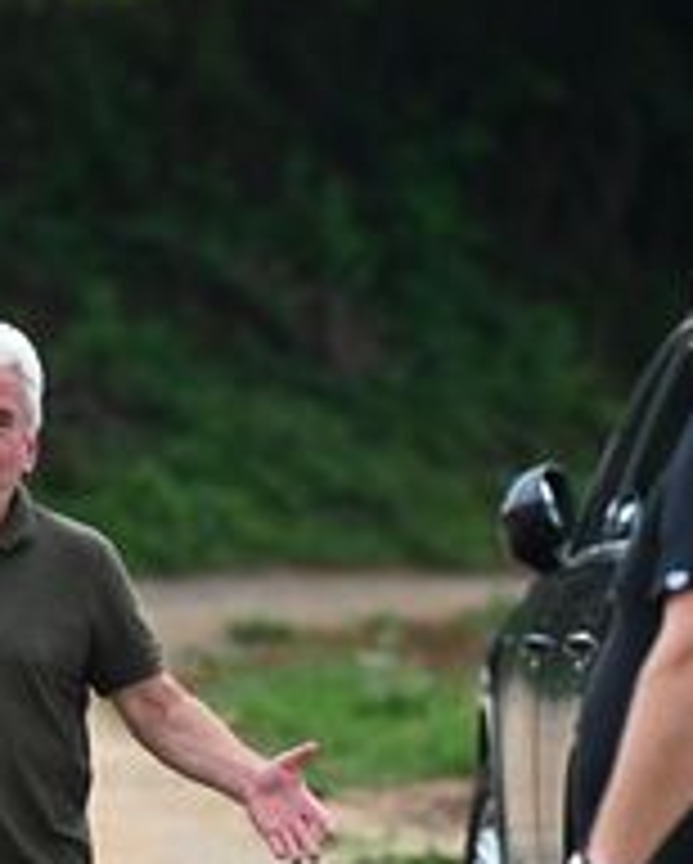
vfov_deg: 4.4
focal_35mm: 440
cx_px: 58
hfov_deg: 3.5
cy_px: 549
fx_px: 11263
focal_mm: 200
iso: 1600
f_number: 4
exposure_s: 1/1000
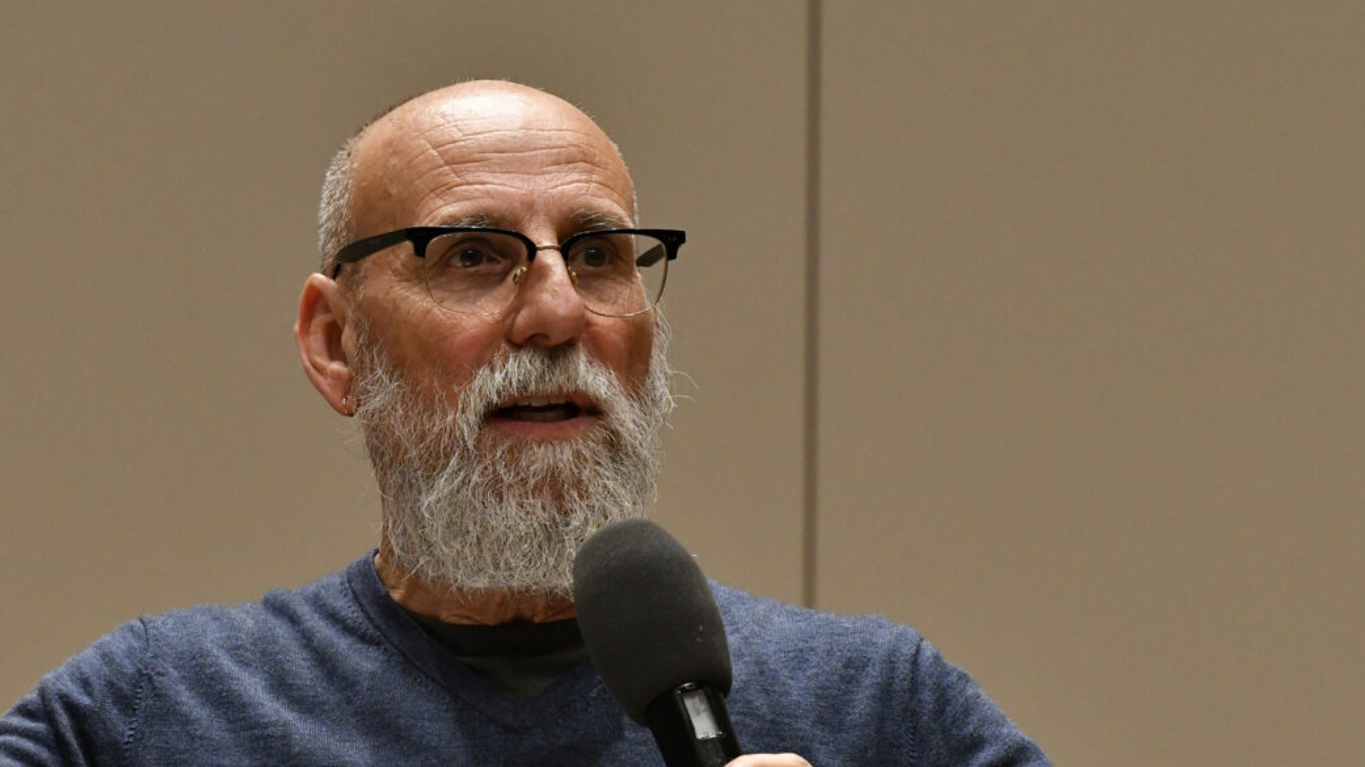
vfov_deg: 2.5
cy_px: 661
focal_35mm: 483
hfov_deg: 4.5
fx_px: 17478
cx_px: 553
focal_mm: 200
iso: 3200
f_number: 4.5
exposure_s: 1/400
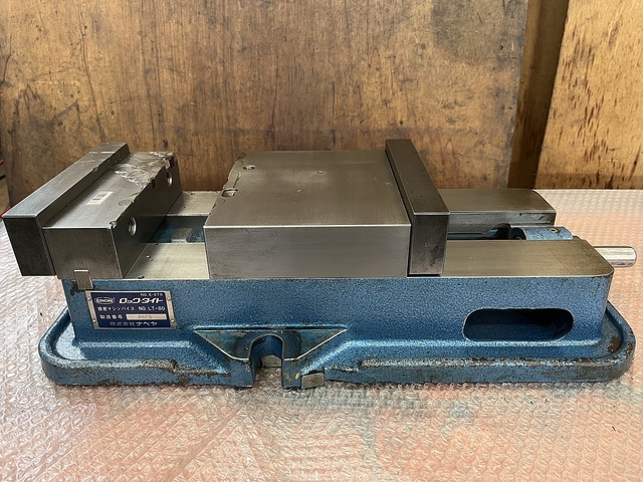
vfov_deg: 53.1
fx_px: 483
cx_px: 322
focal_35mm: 26
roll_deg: +0.8
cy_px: 241
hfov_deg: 67.3
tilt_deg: -30.2
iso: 160
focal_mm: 5.1
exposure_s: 1/60
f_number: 1.6
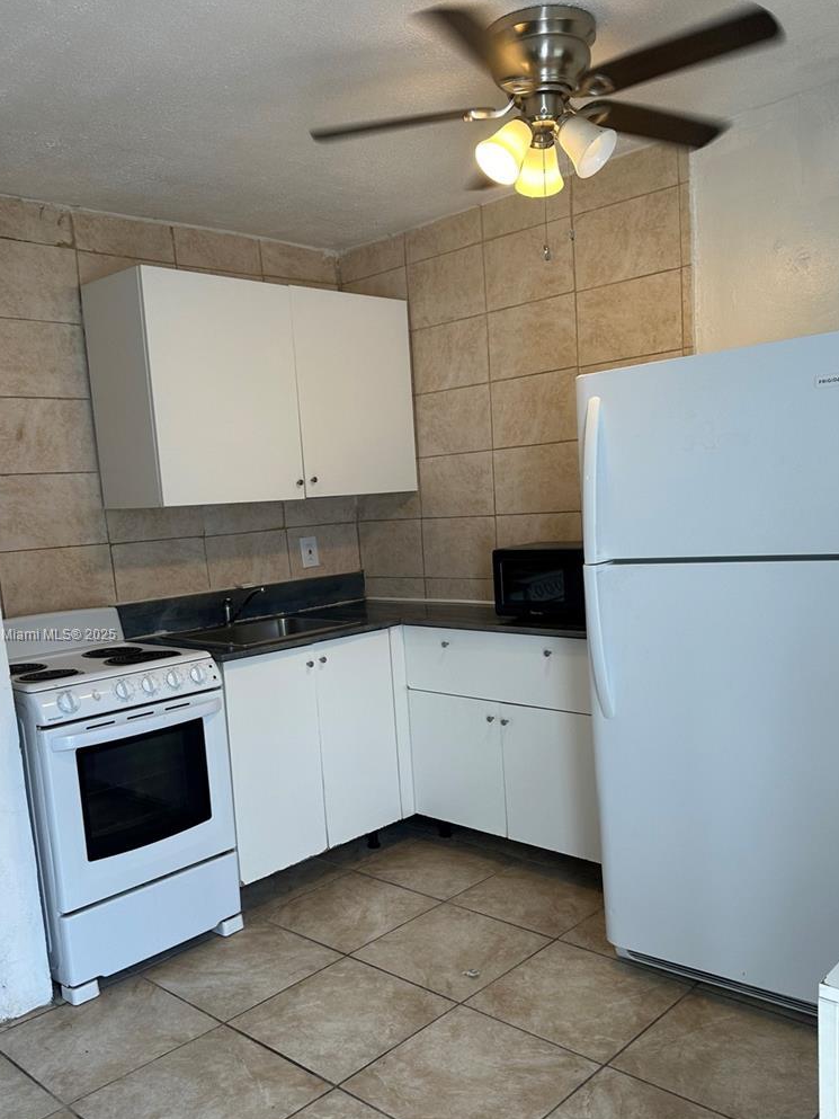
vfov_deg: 61.4
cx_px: 417
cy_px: 636
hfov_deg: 48.2
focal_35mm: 29
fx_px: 937
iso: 64
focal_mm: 6.86
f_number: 1.78
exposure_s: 1/120
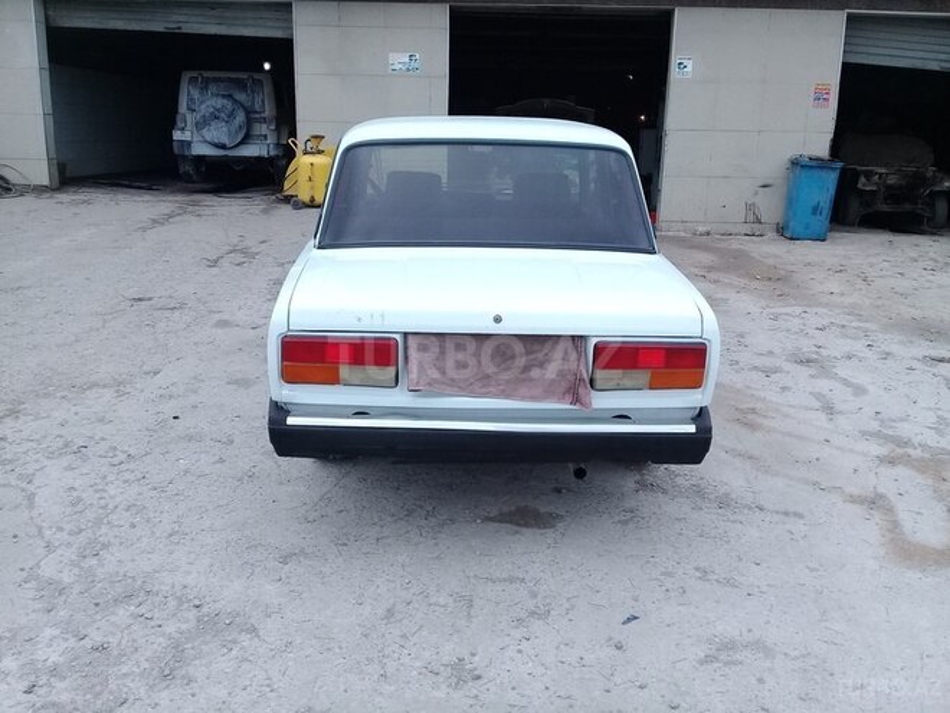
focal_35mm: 31
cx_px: 475
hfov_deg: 58.4
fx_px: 851
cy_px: 356
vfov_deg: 45.4
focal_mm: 3.3
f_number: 2.2
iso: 64
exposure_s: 1/467
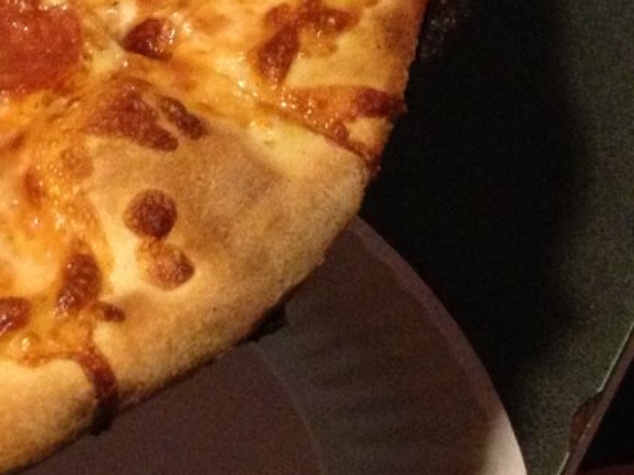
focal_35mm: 135
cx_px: -544
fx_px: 2472
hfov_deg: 13.1
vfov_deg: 10.6
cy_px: -260
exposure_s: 1/20
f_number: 2.4
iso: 400
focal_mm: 4.28
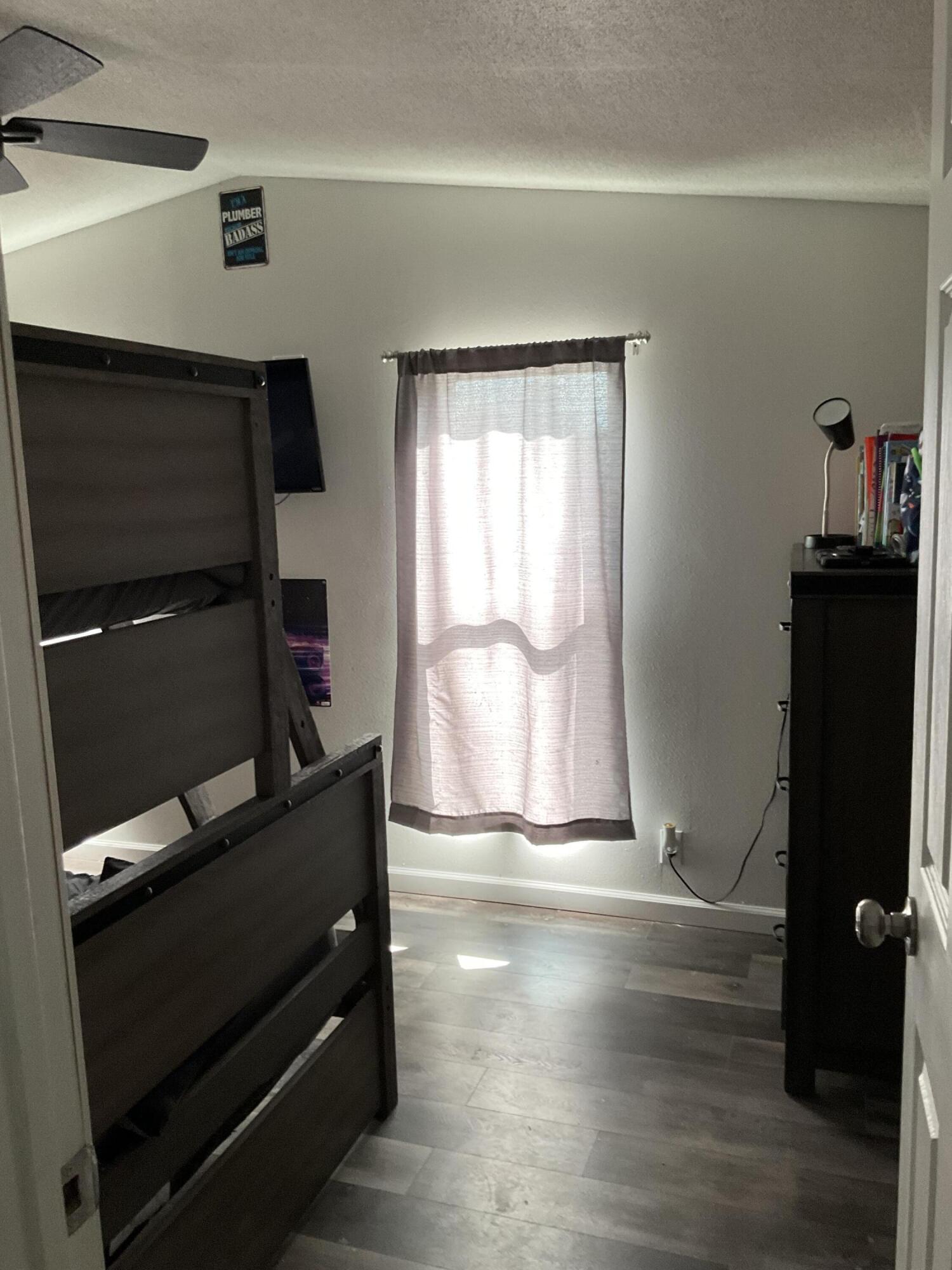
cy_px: 635
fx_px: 1063
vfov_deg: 61.7
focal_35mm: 29
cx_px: 476
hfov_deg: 48.2
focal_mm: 3
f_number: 1.8
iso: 80
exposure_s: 1/60
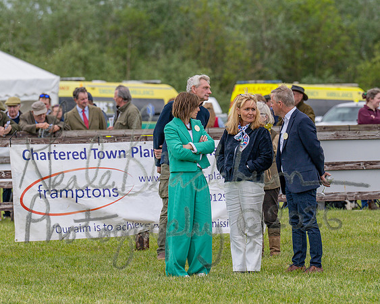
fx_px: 3900
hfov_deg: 5.6
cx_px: 193
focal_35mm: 347
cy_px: 152
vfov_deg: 4.5
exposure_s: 1/1250
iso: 400
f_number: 5
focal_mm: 200
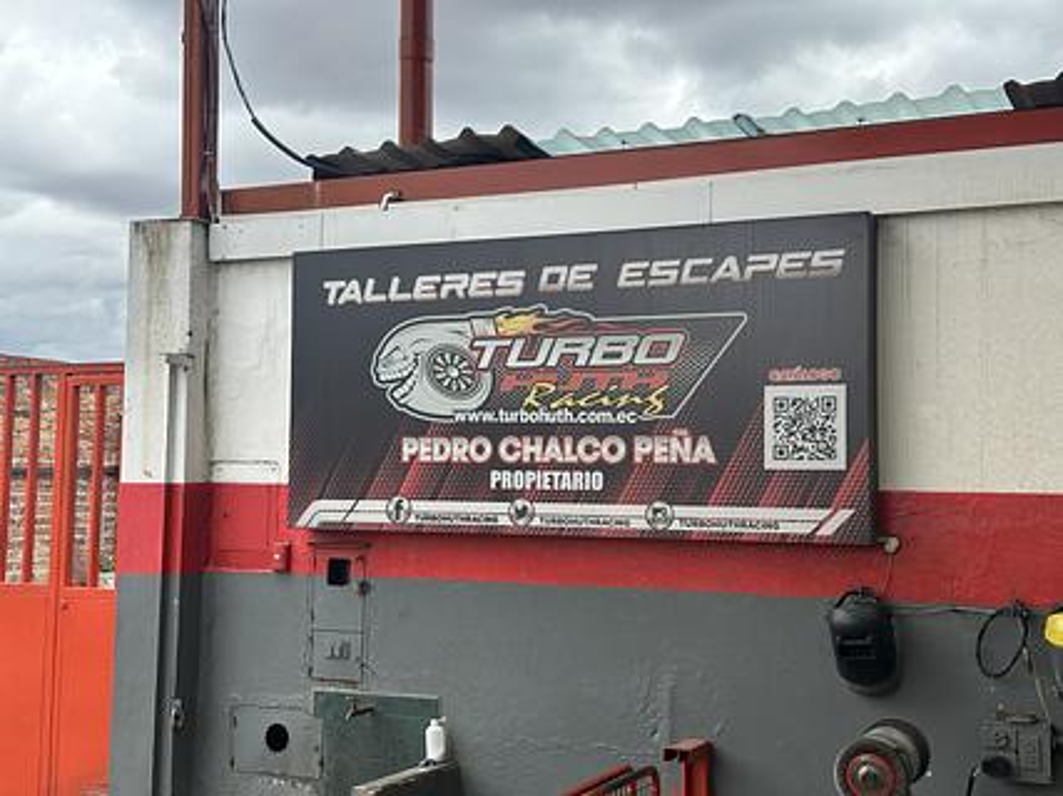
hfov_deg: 39.7
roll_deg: -1.2
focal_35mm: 48
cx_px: 532
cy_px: 398
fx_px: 1474
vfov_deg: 30.3
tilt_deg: +3.9
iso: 64
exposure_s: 1/1517
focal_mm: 6.86
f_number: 1.78
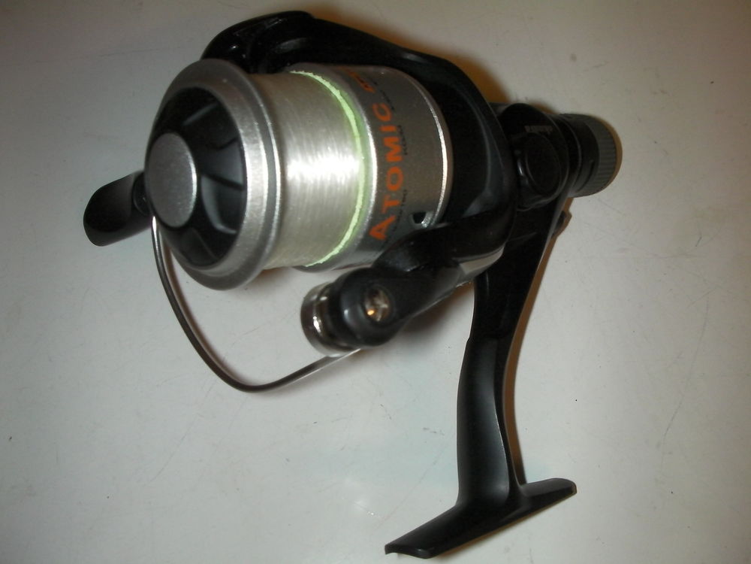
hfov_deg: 49.0
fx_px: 824
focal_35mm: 38
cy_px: 282
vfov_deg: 37.7
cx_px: 376
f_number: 5.6
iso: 200
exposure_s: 1/30
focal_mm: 6.3
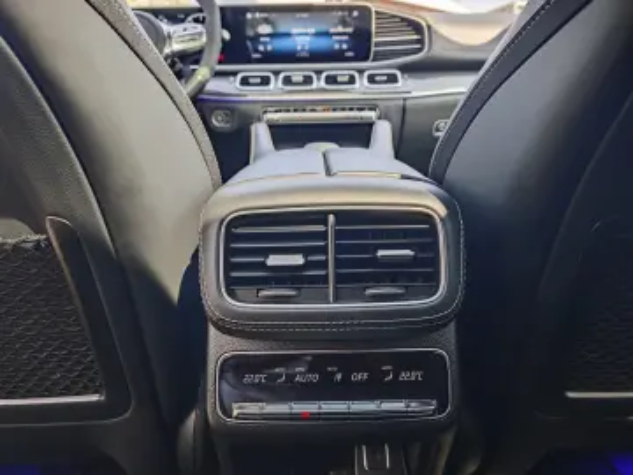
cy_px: 238
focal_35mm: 23
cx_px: 316
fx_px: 421
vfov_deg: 58.9
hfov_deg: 73.9
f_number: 1.6
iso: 400
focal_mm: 6.55
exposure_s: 1/92.5
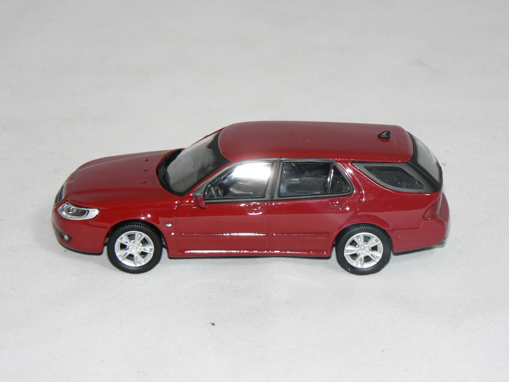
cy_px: 191
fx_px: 1912
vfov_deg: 11.4
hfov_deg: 15.2
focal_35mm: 130
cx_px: 254
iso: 80
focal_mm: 21.6
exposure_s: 1/60
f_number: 3.2
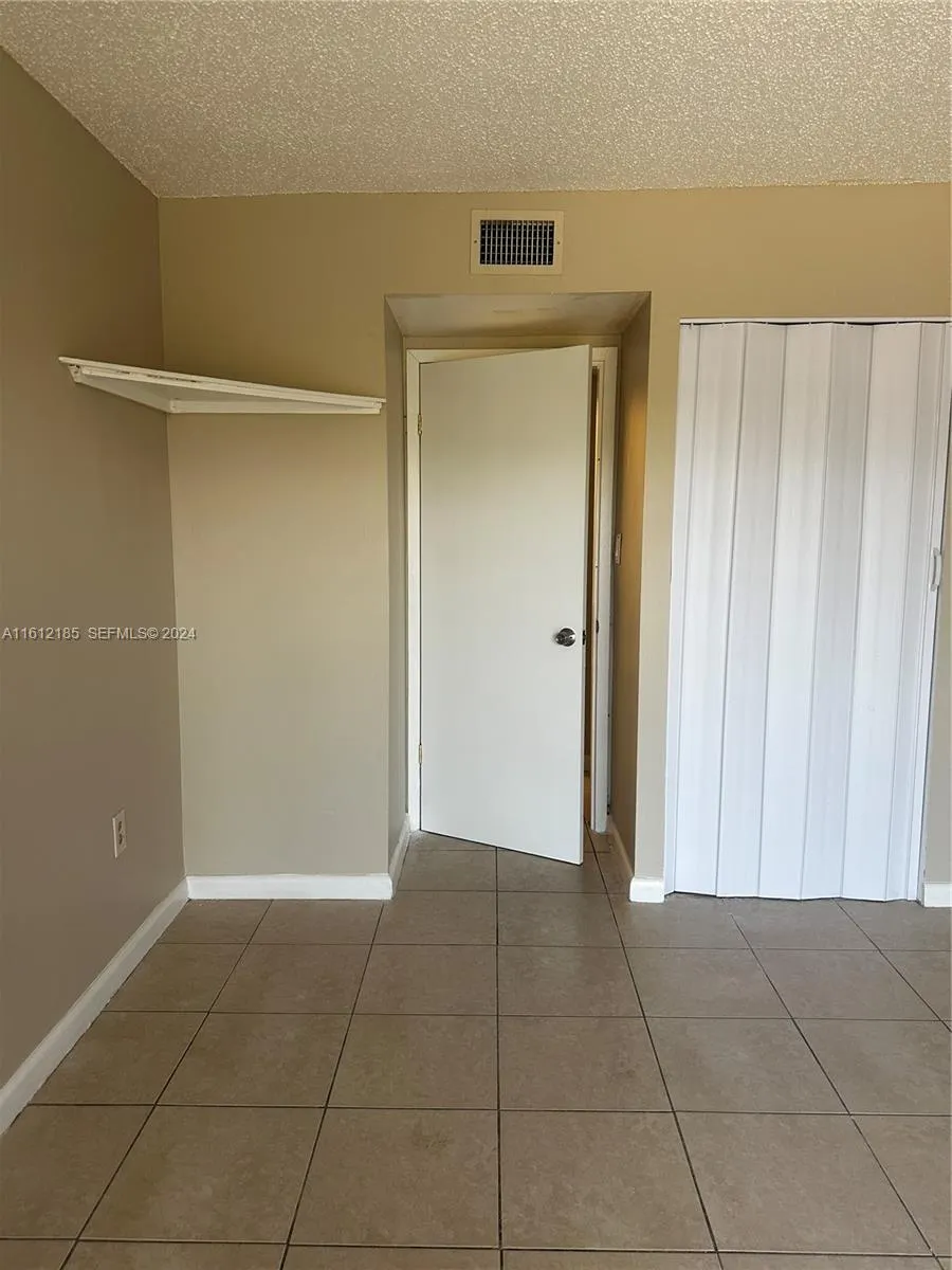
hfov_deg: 56.8
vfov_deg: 71.6
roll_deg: -1.3
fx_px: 880
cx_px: 476
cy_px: 635
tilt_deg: -4.9
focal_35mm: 24
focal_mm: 6.86
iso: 160
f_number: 1.78
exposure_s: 1/121
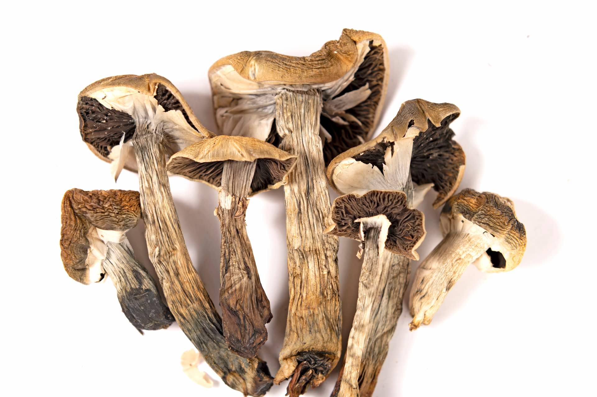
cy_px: 198
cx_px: 298
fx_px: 911
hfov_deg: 36.3
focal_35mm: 55
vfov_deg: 24.6
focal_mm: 55
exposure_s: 1/160
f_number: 5.6
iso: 50
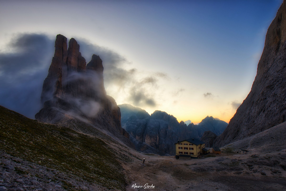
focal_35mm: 20
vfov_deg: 62.0
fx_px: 159
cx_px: 143
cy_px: 96
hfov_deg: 84.0
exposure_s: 1/1.6
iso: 100
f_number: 11
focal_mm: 20
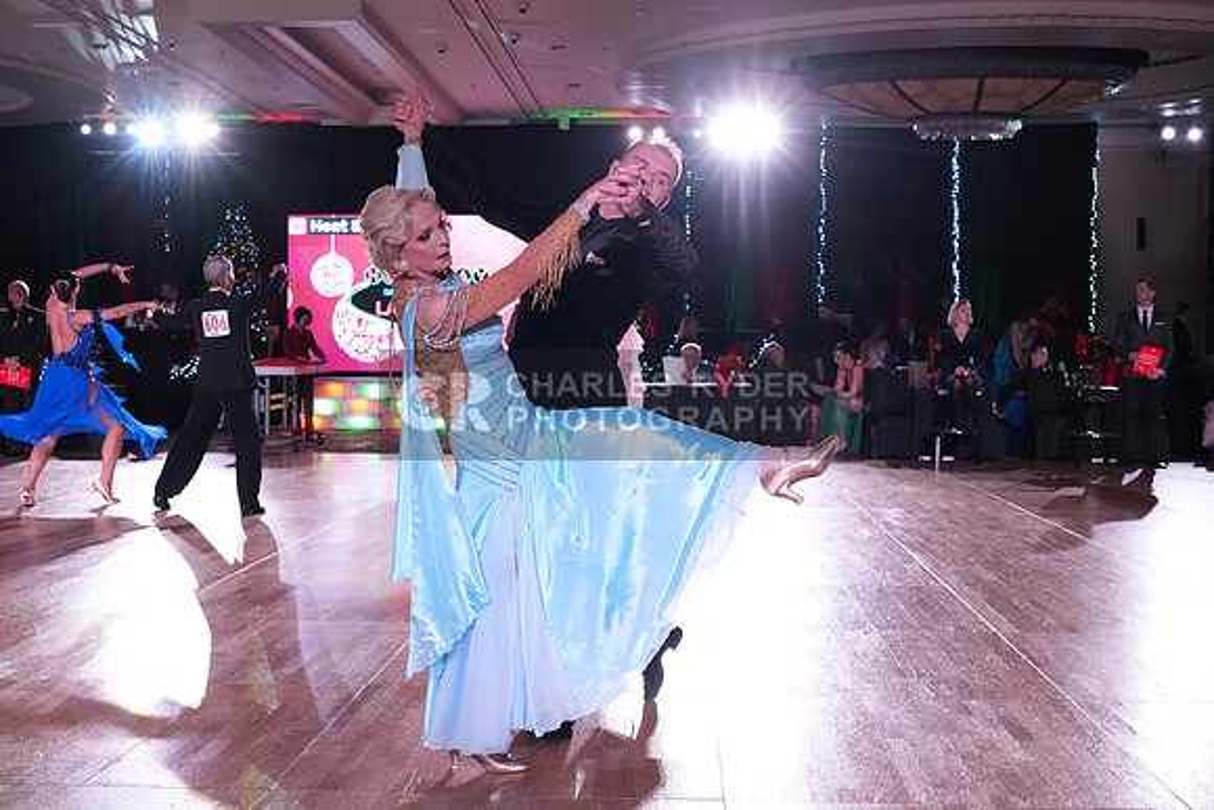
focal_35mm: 42
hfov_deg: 46.4
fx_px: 1417
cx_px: 607
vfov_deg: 31.9
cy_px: 405
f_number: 6.3
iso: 5000
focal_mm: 42
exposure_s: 1/320
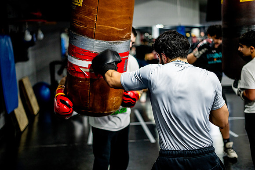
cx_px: 128
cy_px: 85
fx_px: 354
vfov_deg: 27.0
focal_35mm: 50
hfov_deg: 39.6
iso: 2500
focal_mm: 50
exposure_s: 1/400
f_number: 1.8
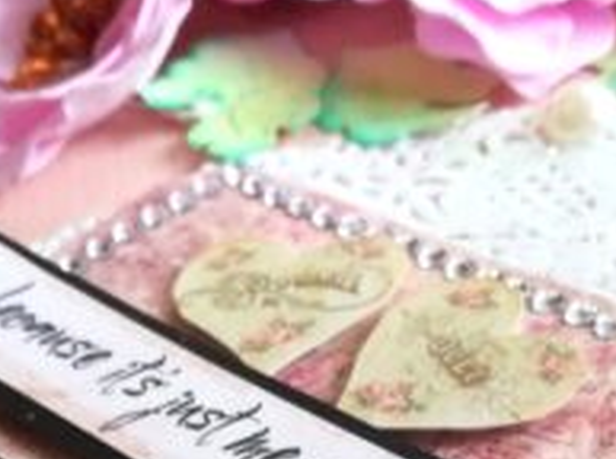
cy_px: 653
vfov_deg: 16.7
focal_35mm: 81
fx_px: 1439
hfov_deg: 24.2
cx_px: 329
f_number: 2.2
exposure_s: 1/50
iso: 100
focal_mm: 3.83
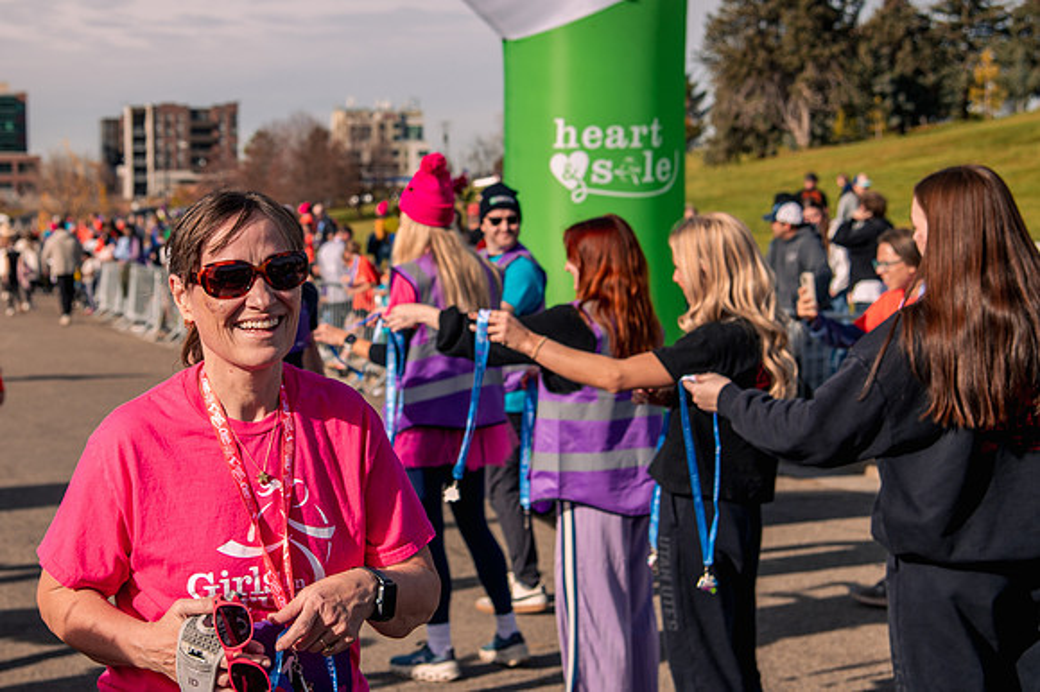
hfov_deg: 29.7
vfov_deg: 20.1
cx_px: 339
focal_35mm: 67
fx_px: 1947
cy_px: 225
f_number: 5.6
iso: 200
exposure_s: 1/1000
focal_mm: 50
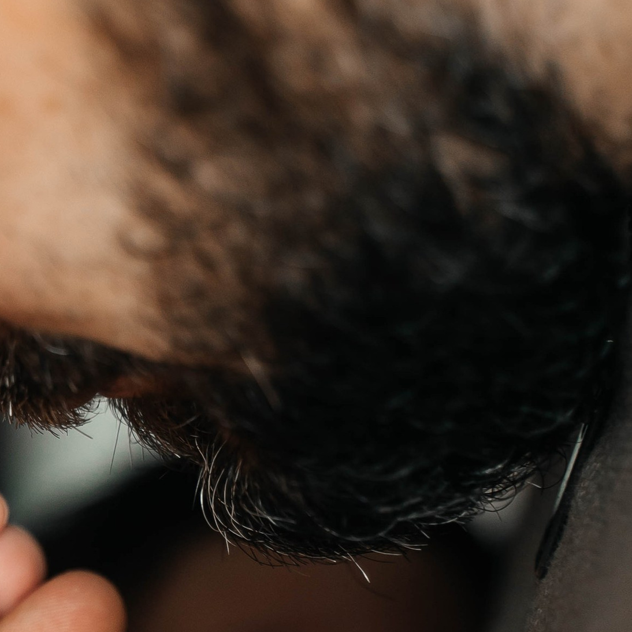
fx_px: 3388
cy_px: 453
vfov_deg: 10.6
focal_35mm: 164
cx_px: -90
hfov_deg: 10.5
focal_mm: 55
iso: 320
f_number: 2.8
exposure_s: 1/125
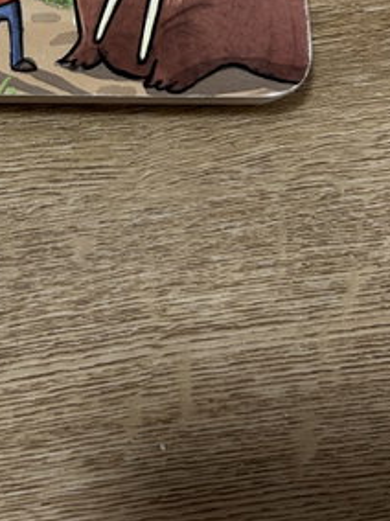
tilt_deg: -71.0
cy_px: -146
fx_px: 1143
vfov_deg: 23.0
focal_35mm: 76
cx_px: -57
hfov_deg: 18.5
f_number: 1.5
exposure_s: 1/50
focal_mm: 5.7
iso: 160
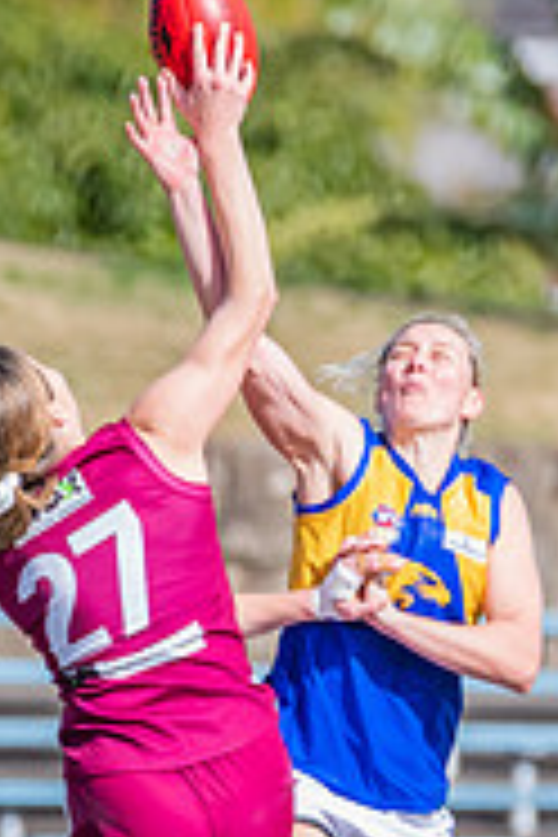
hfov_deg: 0.6
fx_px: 56307
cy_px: 780
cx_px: -36
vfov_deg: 0.9
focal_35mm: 2422
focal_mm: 500
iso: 800
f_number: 9
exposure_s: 1/1600
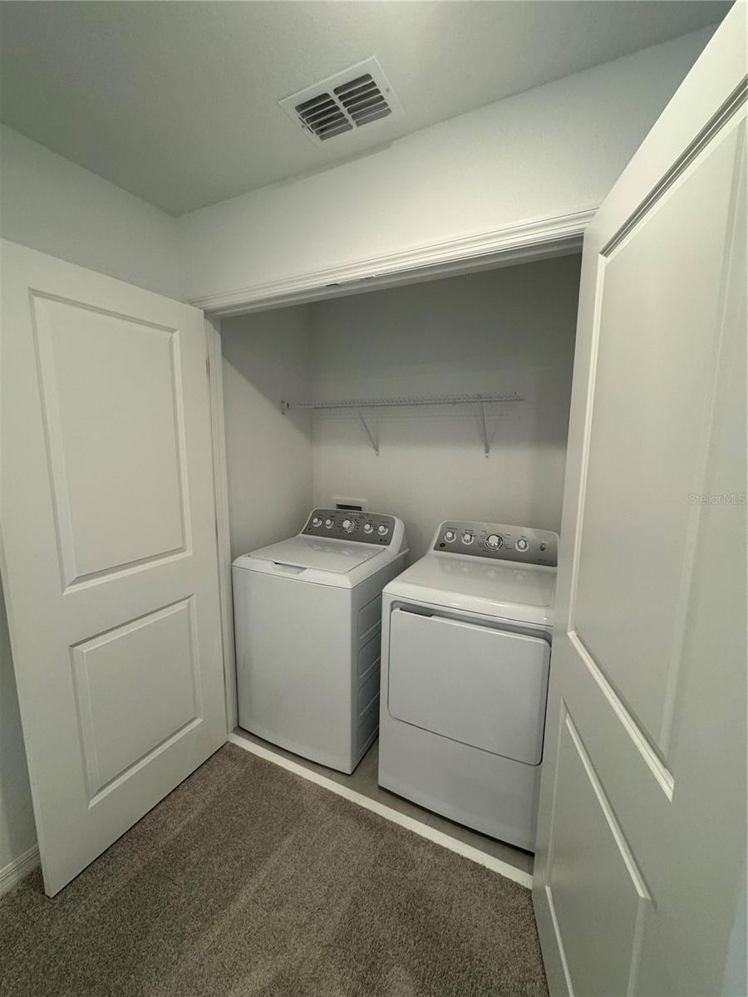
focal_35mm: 14
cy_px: 498
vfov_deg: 102.1
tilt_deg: -7.4
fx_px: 403
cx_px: 374
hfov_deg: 85.7
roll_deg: +0.9
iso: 200
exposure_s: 1/120
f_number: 2.2
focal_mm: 2.22
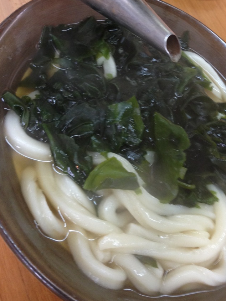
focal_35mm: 50
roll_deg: -44.8
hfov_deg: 28.7
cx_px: 168
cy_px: 81
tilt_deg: -43.1
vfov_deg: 37.4
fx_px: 435
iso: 125
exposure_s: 1/20
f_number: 2.4
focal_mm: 4.12
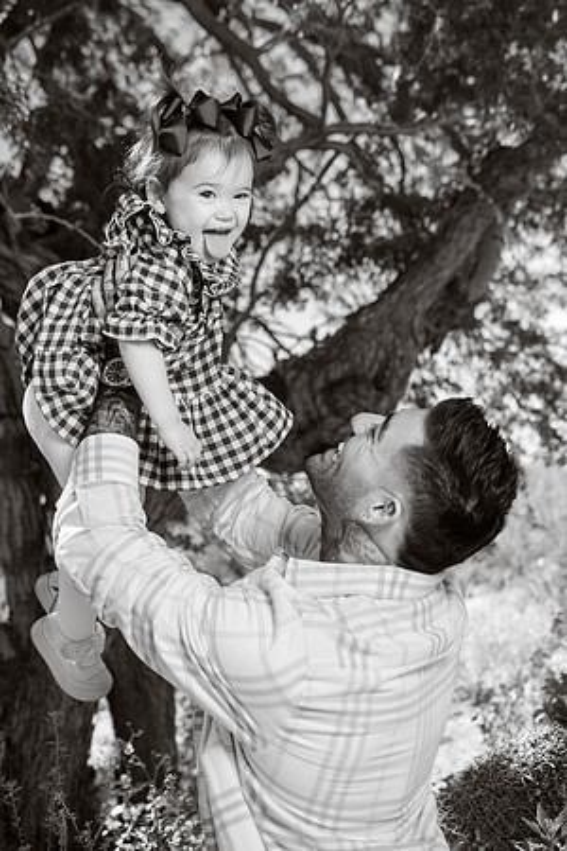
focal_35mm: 70
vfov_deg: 28.8
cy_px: 426
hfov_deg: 19.5
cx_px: 284
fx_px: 1654
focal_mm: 70
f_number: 5.6
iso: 125
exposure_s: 1/250
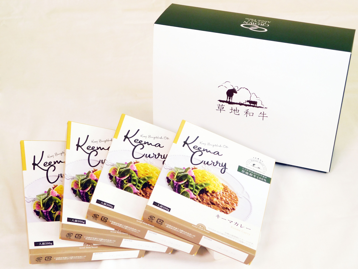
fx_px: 610
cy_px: 134
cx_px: 179
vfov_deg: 24.8
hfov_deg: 32.7
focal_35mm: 59
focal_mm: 10.4
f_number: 4
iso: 125
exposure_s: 1/60
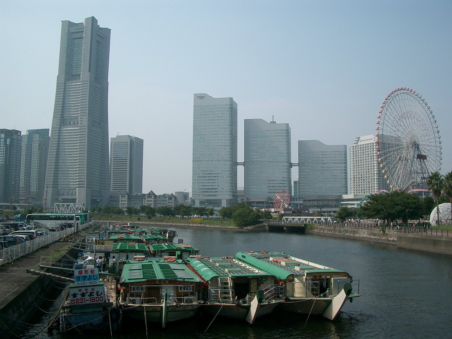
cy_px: 170
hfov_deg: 52.6
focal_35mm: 35
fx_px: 457
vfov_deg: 40.7
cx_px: 226
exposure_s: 1/640
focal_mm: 5.8
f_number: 4.3
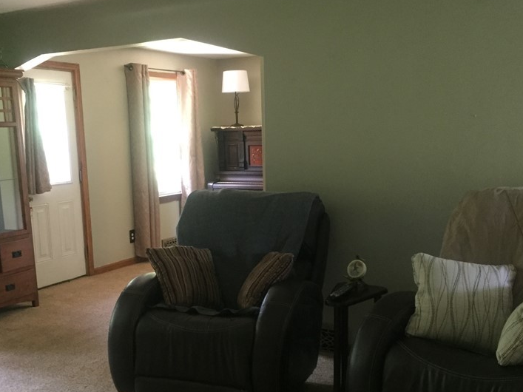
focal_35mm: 42
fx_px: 634
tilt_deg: -7.8
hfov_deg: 44.7
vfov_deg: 34.2
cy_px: 237
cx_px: 234
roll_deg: +1.2
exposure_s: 1/17
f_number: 2.2
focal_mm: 4.15
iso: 250
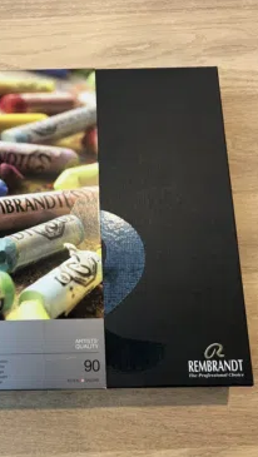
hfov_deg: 37.2
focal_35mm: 31
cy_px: 244
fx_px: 376
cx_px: 74
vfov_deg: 62.5
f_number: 1.5
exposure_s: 1/50
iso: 160
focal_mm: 5.7
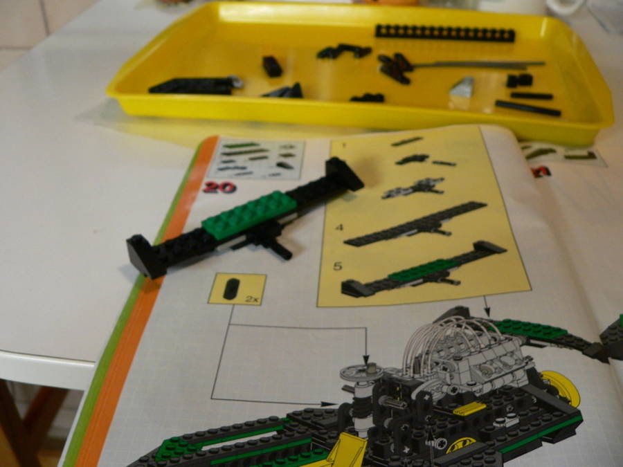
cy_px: 234
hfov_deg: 51.4
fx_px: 648
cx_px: 312
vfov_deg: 39.7
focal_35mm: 36
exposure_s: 1/15
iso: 200
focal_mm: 6
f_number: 2.8
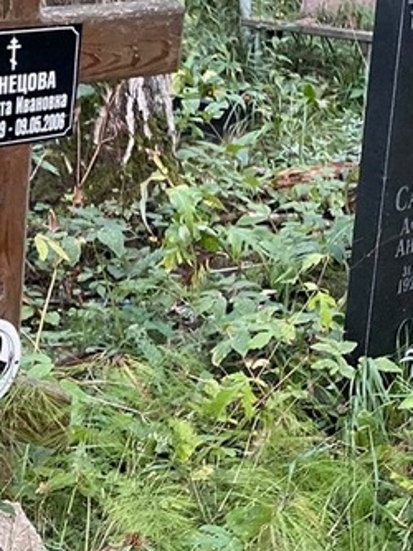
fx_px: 1272
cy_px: 452
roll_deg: +2.8
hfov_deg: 18.2
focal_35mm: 80
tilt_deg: -24.2
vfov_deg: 24.0
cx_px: 354
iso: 320
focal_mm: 4.25
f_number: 1.8
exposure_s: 1/60
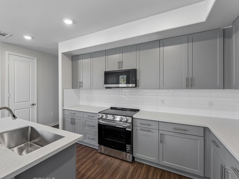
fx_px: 110
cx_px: 106
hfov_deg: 94.1
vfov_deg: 78.1
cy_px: 90
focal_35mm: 16
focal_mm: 14
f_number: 8
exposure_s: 1/30
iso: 400
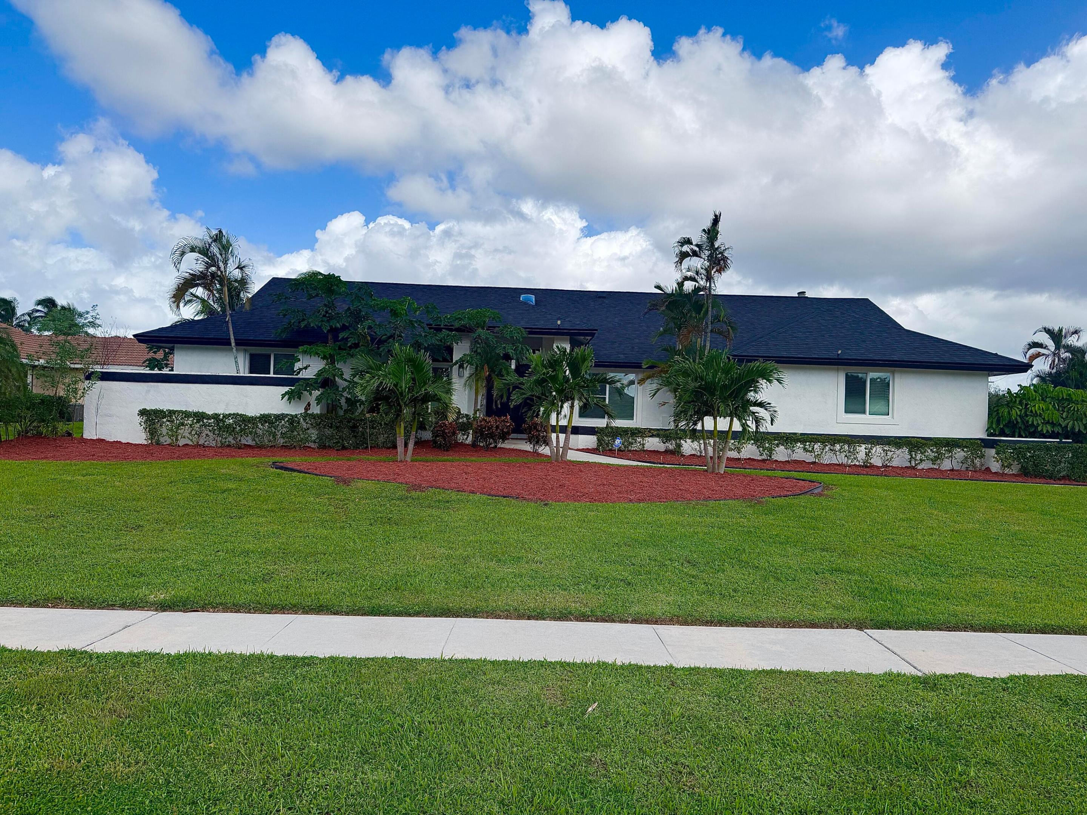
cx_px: 544
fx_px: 754
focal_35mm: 24
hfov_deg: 71.6
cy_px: 408
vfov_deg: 56.8
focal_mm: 6.76
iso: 80
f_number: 1.78
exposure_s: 1/5714
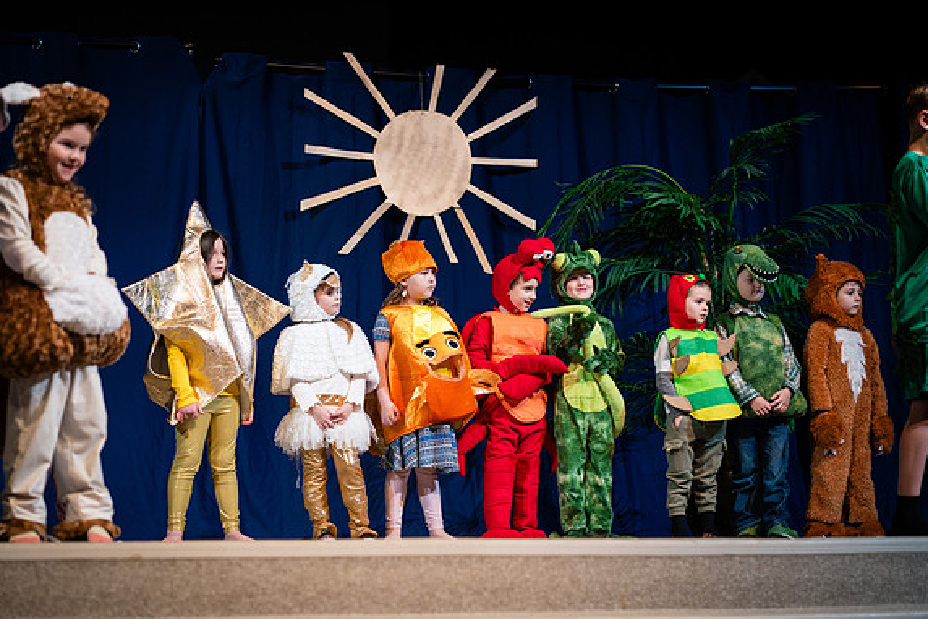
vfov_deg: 15.9
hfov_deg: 23.6
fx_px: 2217
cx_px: 463
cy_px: 307
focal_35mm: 86
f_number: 2.8
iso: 800
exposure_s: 1/640
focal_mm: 85
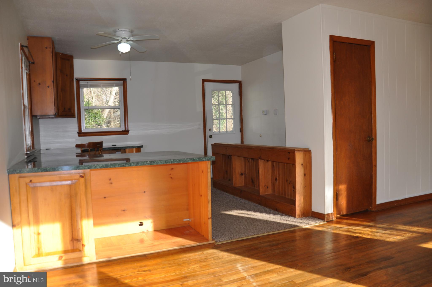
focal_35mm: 27
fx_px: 324
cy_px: 144
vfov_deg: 47.8
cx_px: 216
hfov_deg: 67.4
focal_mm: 18
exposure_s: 1/200
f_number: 3.5
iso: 220
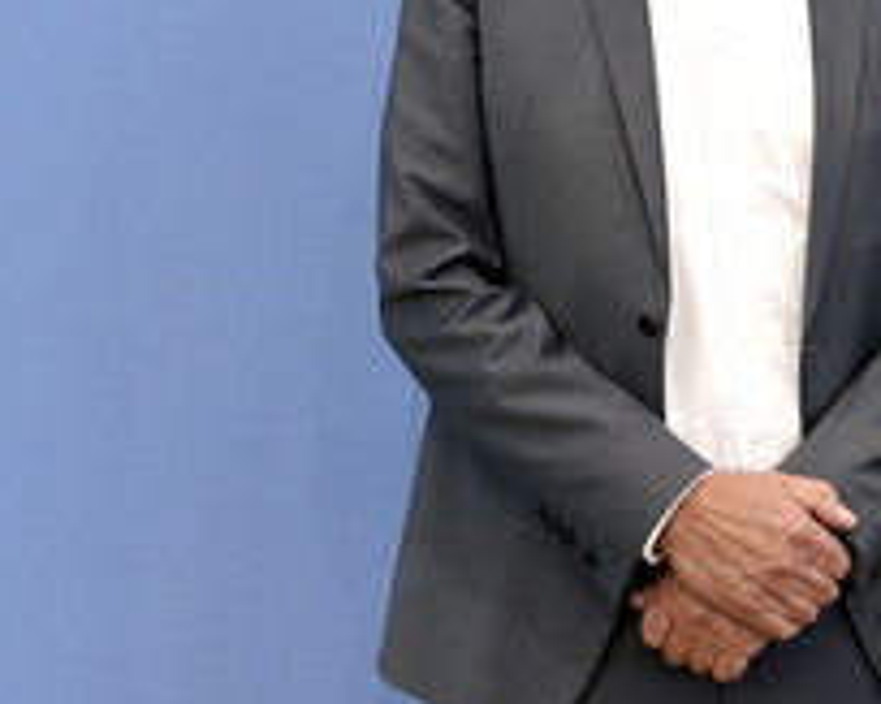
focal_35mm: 87
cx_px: 719
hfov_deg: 21.7
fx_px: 2267
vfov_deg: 17.4
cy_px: 86
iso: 2500
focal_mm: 42
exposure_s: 1/400
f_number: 5.6
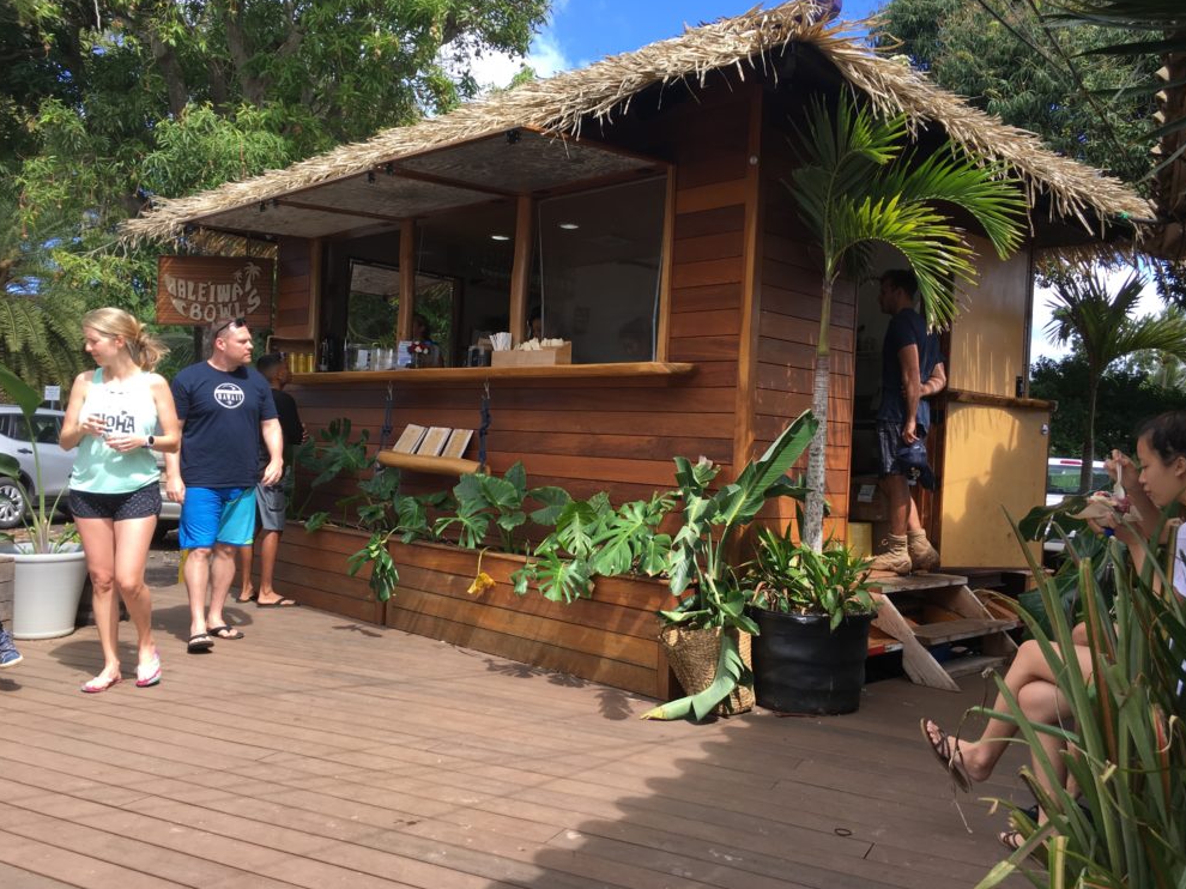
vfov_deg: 46.8
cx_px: 591
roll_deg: -1.2
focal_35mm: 30
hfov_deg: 60.0
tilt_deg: +0.6
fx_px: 1028
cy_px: 448
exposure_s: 1/516
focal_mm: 4.15
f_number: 2.2
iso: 25
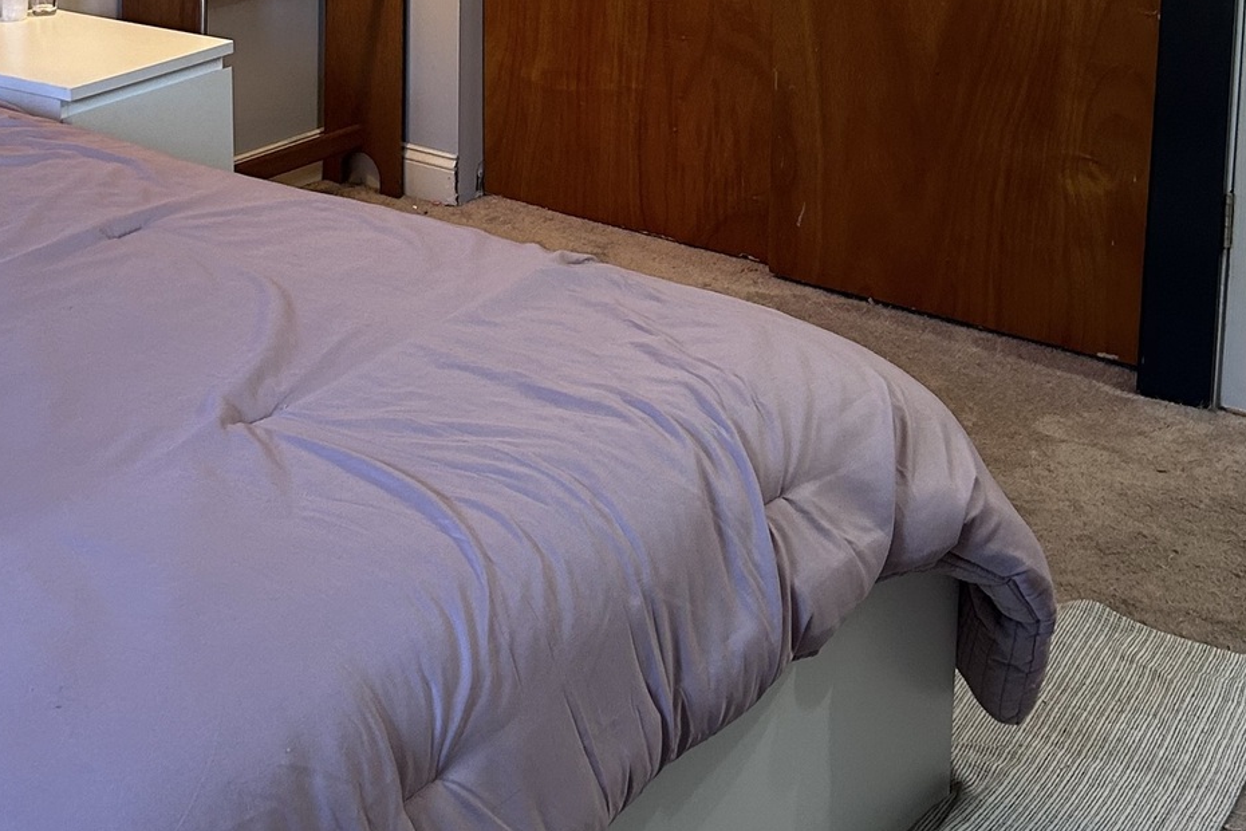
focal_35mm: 67
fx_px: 2319
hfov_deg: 29.8
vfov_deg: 19.3
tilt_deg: -8.9
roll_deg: -0.3
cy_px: -141
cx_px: 394
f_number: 1.5
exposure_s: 1/60
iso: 160
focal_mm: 5.7
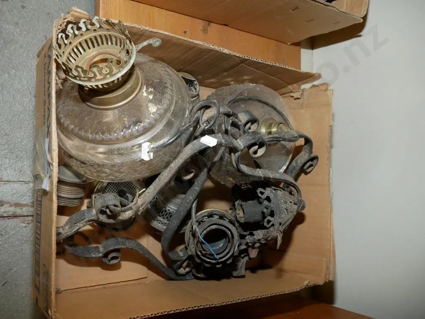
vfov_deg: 41.8
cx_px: 212
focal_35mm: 34
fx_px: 418
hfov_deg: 53.9
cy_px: 160
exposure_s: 1/50
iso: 1600
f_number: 6.3
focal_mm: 17
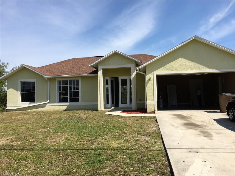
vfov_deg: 48.2
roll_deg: +1.7
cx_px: 118
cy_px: 88
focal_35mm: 29
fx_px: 197
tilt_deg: +4.4
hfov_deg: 61.7
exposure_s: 1/1637
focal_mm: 4.15
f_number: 2.2
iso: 25
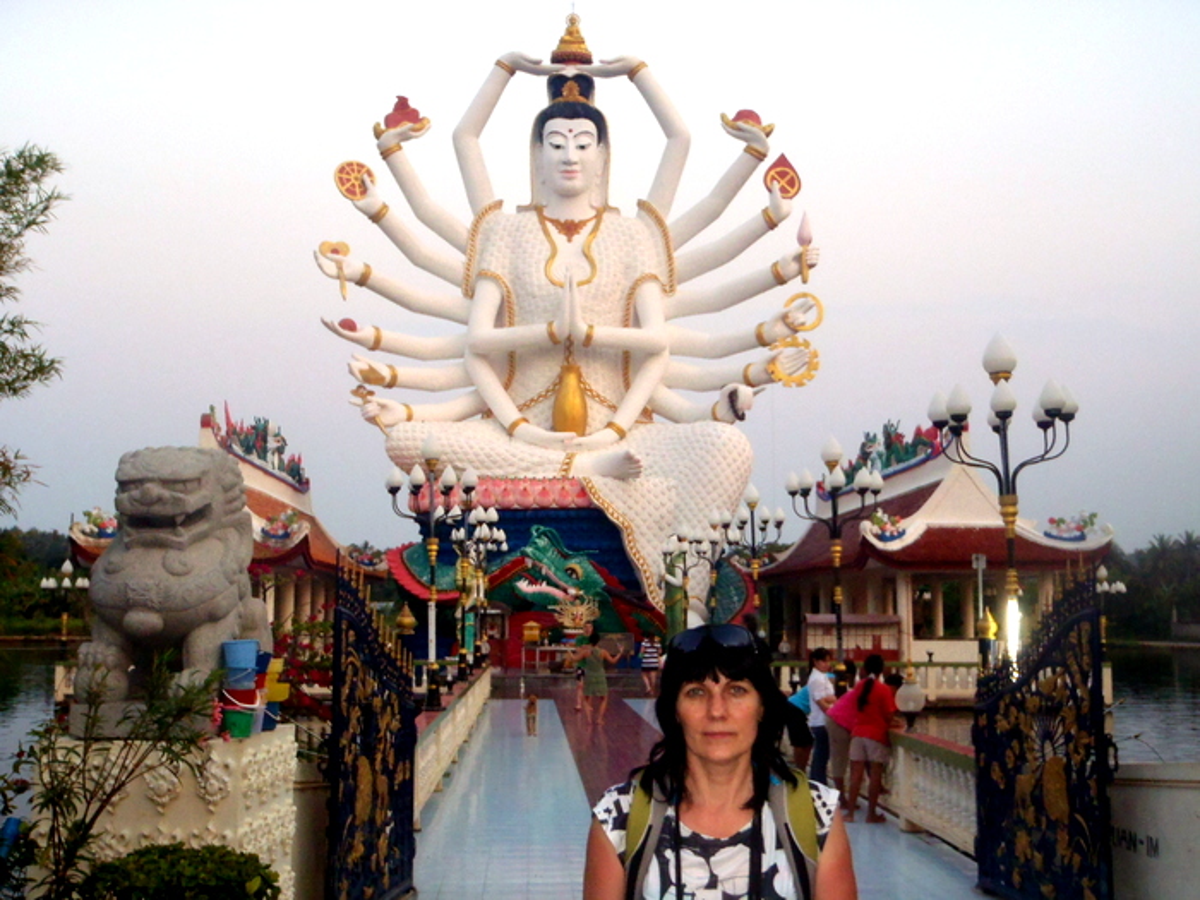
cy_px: 450
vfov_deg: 34.3
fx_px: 1456
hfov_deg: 44.8
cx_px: 600
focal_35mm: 42
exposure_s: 1/40
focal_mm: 7.57
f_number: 4.3
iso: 250
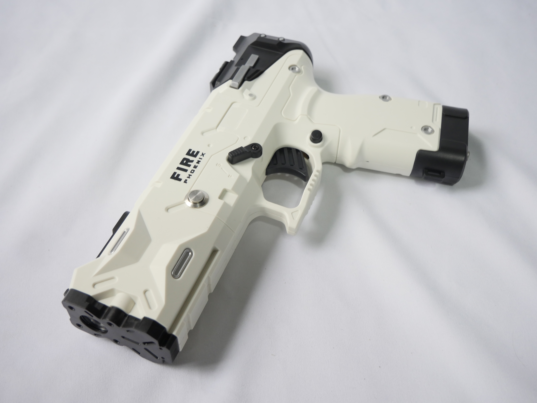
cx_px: 268
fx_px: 558
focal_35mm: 36
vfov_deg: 39.7
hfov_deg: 51.4
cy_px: 202
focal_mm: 18
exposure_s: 1/40
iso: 500
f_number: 3.9
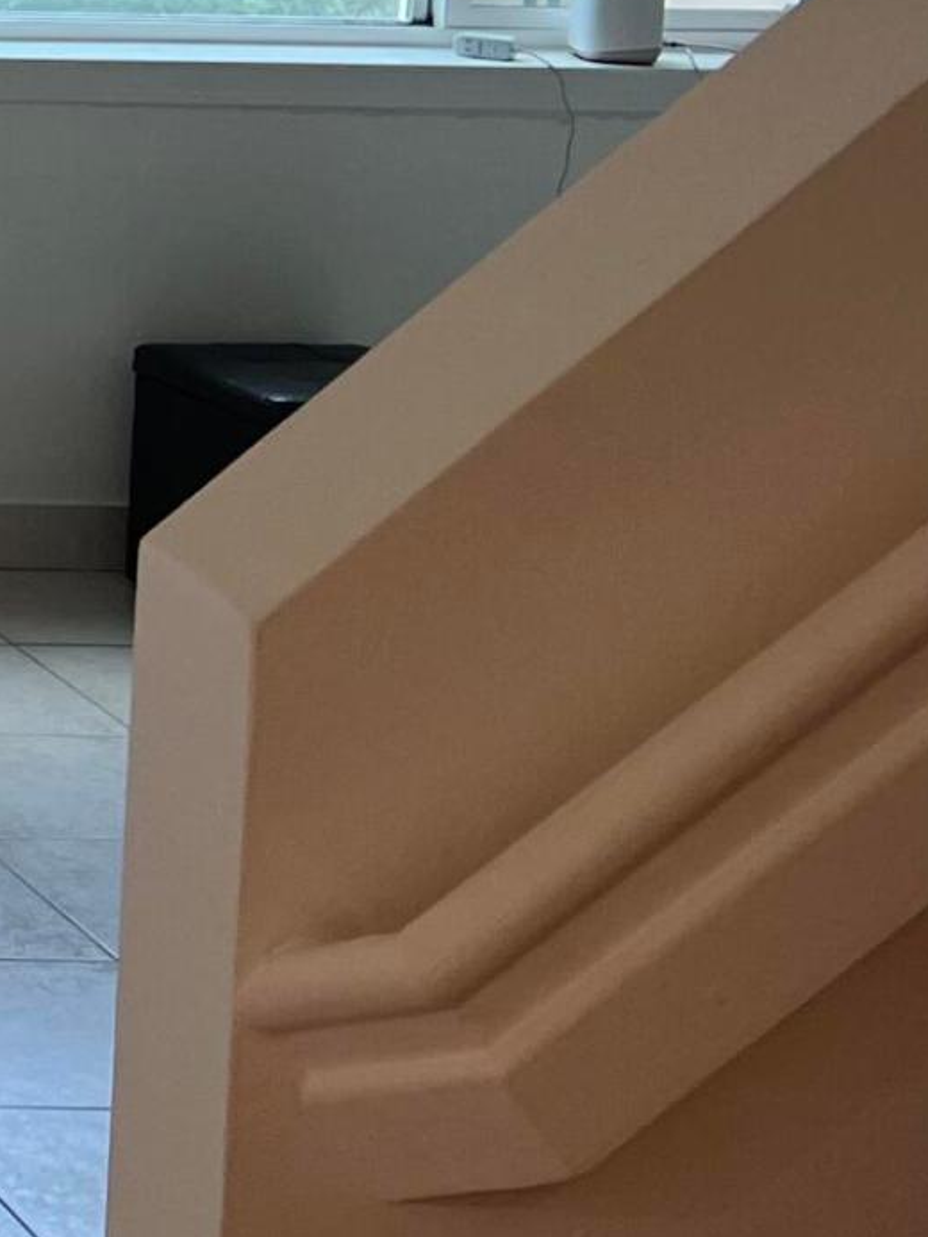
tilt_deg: -4.5
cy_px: -327
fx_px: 3859
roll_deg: -2.0
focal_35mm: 108
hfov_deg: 10.7
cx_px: -1604
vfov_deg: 17.2
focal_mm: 5.7
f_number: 1.5
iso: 50
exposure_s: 1/120
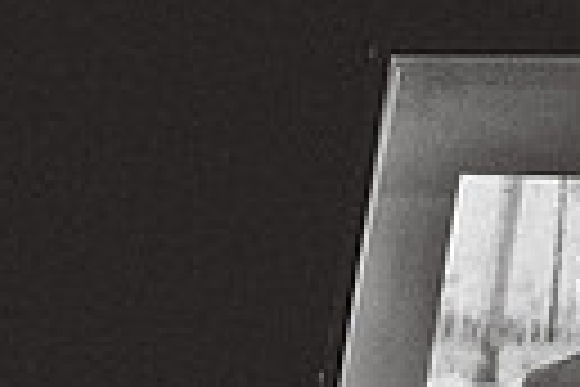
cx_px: 1102
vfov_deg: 12.0
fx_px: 1740
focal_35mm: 108
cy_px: 601
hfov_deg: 15.7
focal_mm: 24
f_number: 2.8
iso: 2500
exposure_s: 1/160
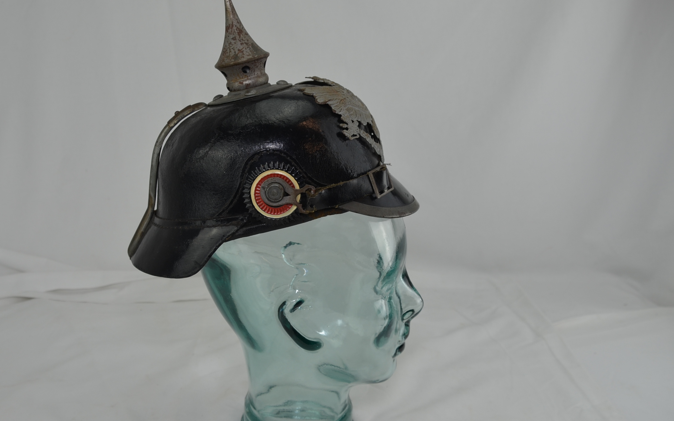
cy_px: 171
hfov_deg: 53.9
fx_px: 661
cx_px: 296
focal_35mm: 36
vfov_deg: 35.2
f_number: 5.6
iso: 200
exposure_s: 1/125
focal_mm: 20
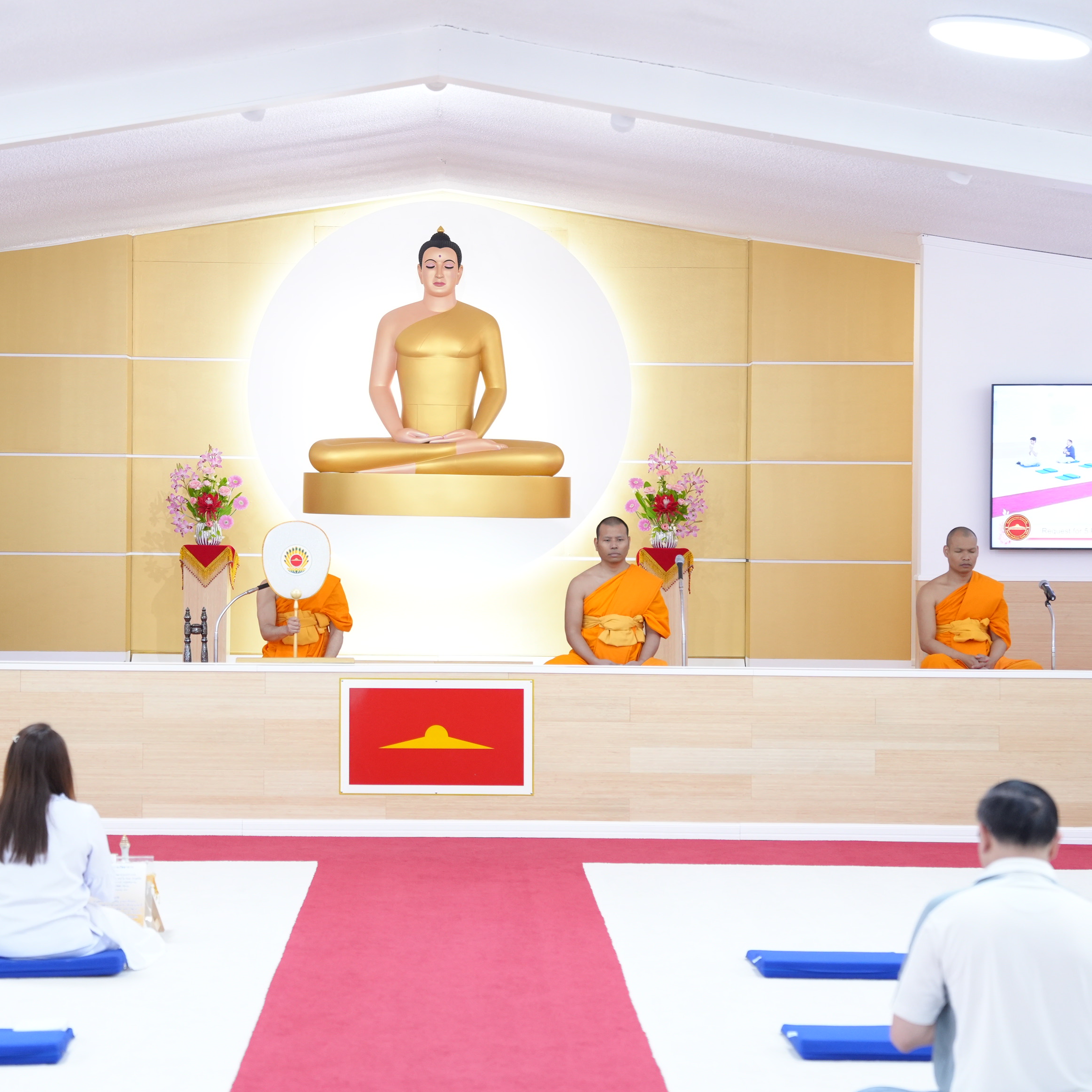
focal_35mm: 90
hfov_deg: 19.3
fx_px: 3212
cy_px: 547
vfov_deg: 19.3
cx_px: 425
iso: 1600
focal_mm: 70
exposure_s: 1/100
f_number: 2.8
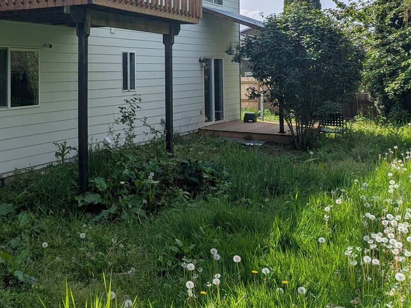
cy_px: 61
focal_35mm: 43
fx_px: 511
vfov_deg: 32.7
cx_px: 79
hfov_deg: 41.8
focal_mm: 6.81
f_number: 1.85
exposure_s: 1/3236
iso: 48
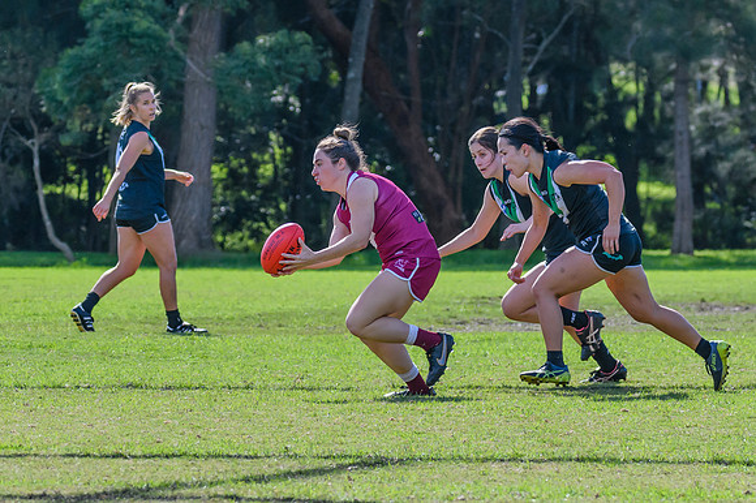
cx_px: 411
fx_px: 7698
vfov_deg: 3.7
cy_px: 165
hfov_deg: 5.6
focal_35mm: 367
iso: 800
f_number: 7.1
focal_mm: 170
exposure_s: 1/1250
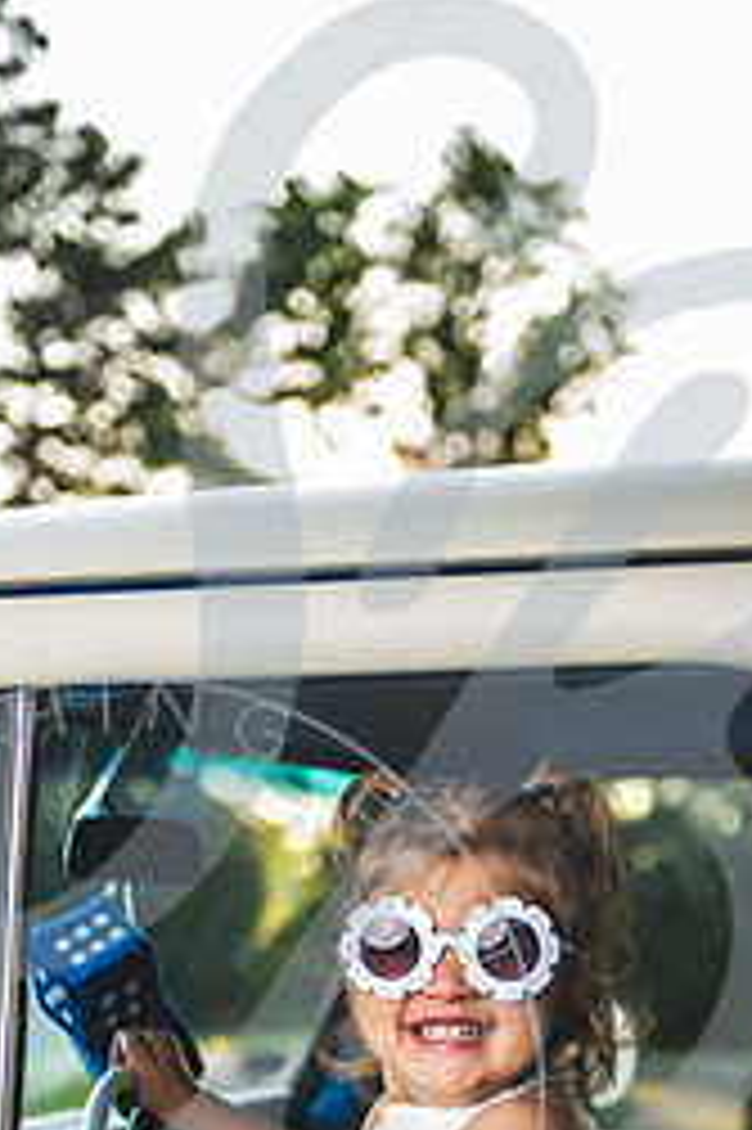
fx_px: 2698
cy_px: 752
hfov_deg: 15.9
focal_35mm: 86
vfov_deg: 23.6
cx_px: 329
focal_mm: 48
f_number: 2.8
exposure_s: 1/200
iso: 100
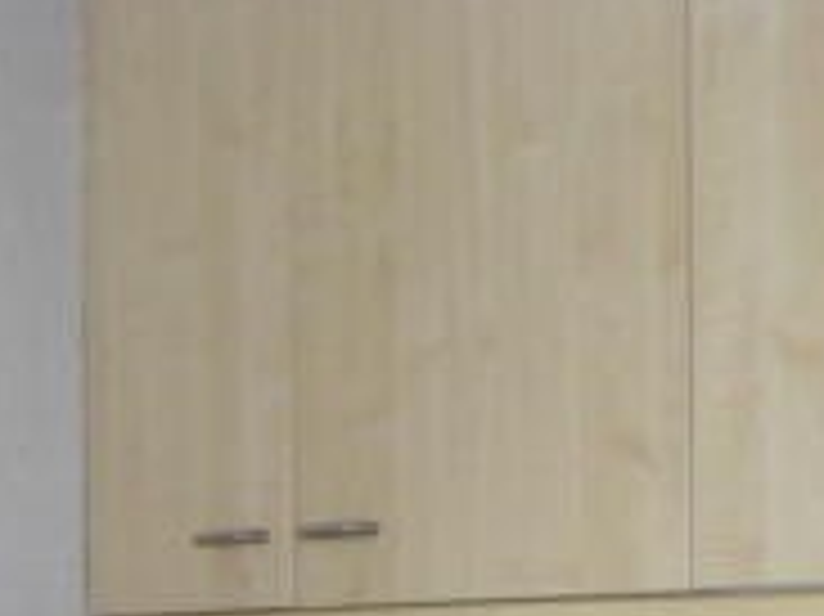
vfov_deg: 11.9
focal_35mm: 118
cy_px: 960
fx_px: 2807
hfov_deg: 16.4
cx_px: -2
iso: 200
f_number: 2.8
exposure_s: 1/30
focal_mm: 6.1
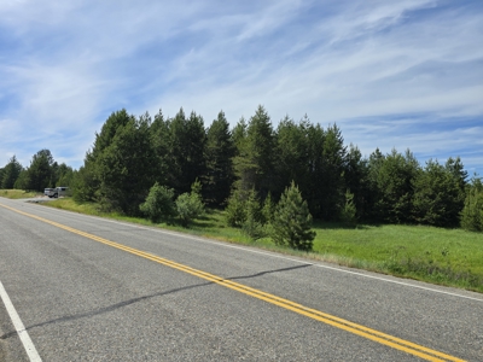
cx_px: 242
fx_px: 321
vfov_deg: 58.9
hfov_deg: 73.9
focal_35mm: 23
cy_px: 181
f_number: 1.7
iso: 12
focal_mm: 6.3
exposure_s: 1/1061
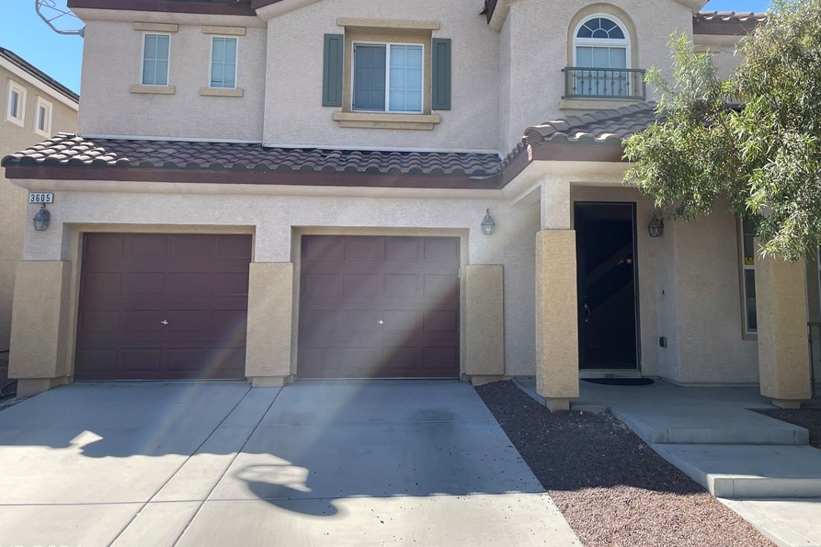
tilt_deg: +6.6
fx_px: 707
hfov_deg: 60.2
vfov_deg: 42.1
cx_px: 454
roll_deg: -0.5
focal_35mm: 31
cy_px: 215
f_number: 1.6
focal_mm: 4.2
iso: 32
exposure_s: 1/1984
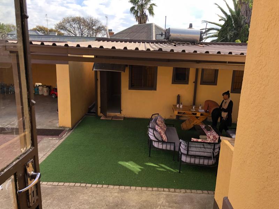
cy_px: 104
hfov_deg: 63.4
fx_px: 226
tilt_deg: -11.9
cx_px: 140
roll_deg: -2.0
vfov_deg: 49.7
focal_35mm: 28
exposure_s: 1/271
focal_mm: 4
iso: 20
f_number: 1.8
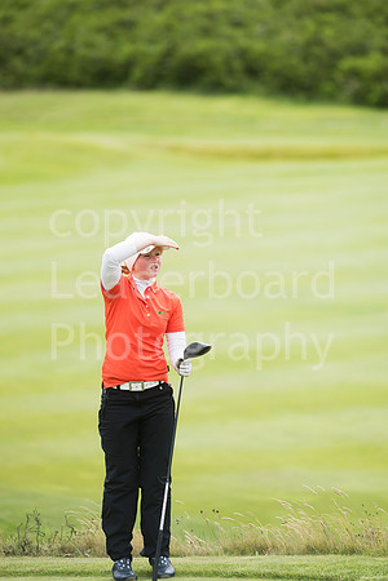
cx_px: 194
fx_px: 4850
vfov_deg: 6.9
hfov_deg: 4.6
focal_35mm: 300
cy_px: 290
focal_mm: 300
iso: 800
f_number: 5.6
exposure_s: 1/2500
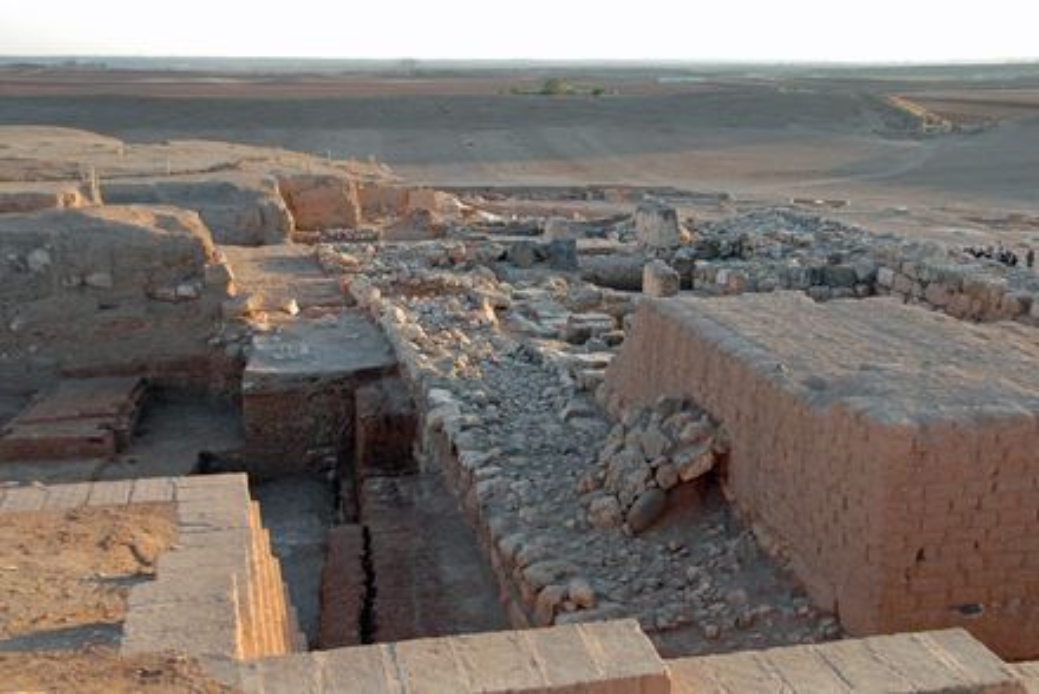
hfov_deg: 51.3
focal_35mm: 38
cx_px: 520
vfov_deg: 35.5
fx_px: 1083
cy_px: 347
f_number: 7.1
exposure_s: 1/180
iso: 400
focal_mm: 25
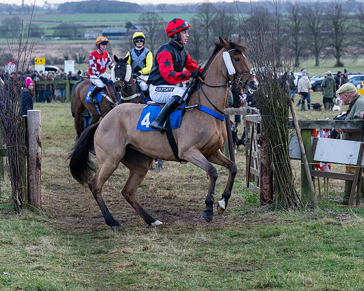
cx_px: 212
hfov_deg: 14.0
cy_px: 146
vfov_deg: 11.2
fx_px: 1482
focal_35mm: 138
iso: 800
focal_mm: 70
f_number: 4
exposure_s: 1/400
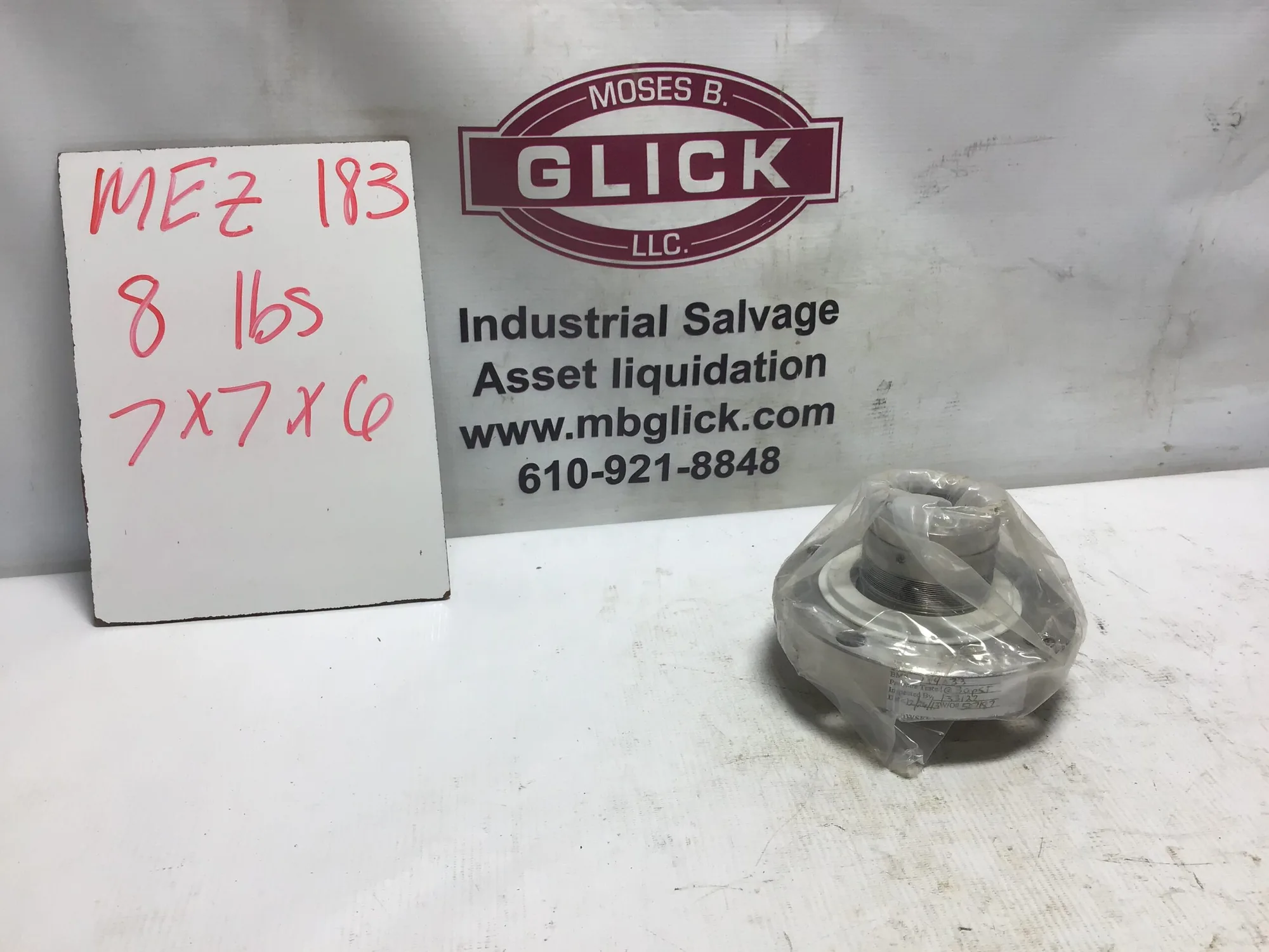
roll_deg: -0.5
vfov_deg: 45.4
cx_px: 634
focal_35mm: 31
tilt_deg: -24.5
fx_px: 1136
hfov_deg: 58.4
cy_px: 476
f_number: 2.4
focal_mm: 3.3
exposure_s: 1/176
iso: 25
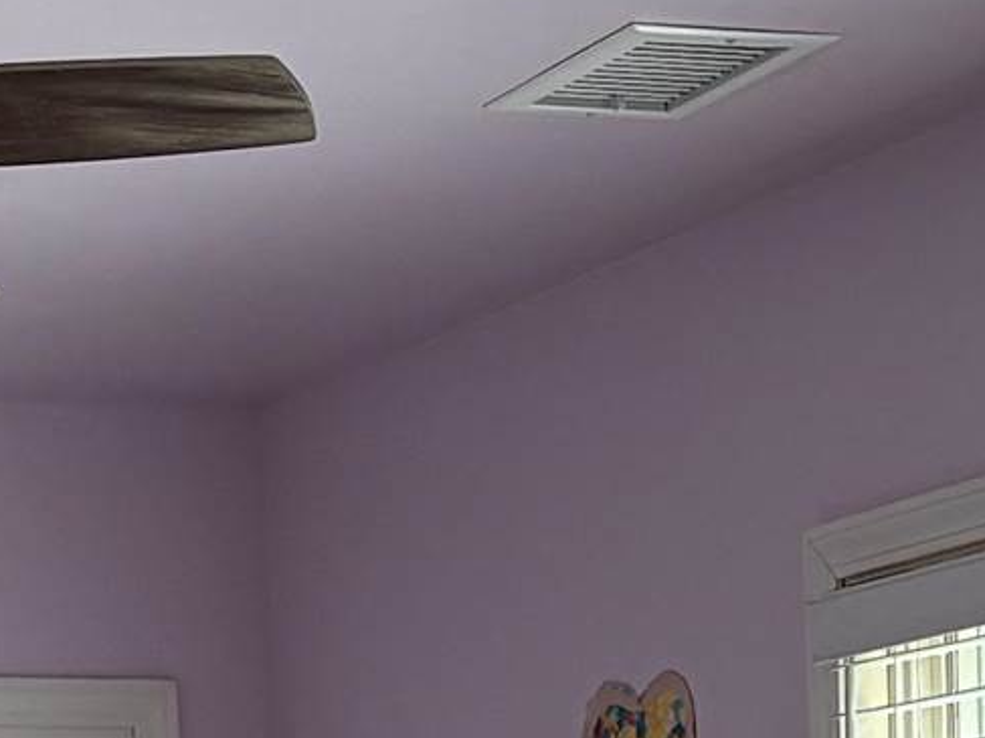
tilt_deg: -8.7
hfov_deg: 12.0
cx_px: 376
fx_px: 4665
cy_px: 1919
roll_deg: +2.3
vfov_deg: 8.2
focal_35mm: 164
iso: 125
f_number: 1.6
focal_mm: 5.96
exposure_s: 1/135
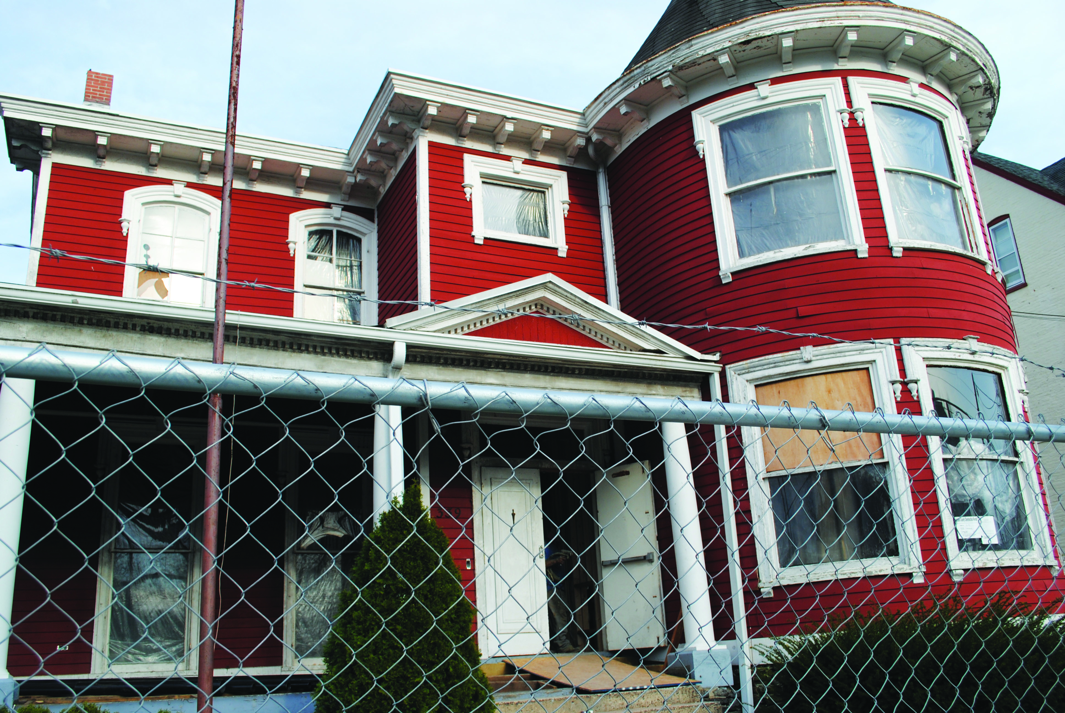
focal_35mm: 30
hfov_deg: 61.9
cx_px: 532
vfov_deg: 43.7
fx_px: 889
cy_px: 356
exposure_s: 1/200
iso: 100
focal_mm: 20
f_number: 7.1
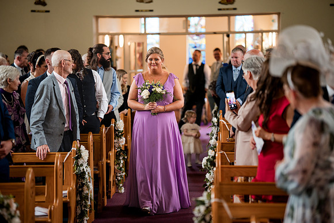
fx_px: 816
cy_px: 112
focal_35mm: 88
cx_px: 167
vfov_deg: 15.5
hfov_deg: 23.1
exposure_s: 1/500
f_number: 1.4
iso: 500
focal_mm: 85
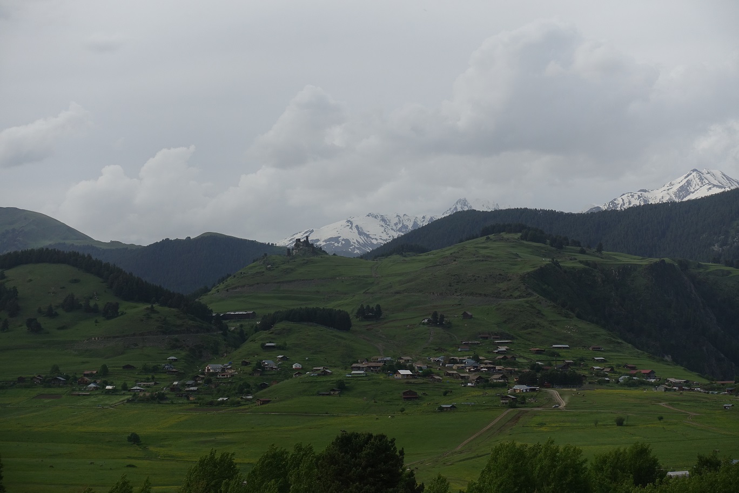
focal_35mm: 70
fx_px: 1437
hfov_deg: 28.8
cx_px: 370
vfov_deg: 19.5
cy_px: 246
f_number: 5.6
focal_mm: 25.7
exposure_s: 1/800
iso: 125
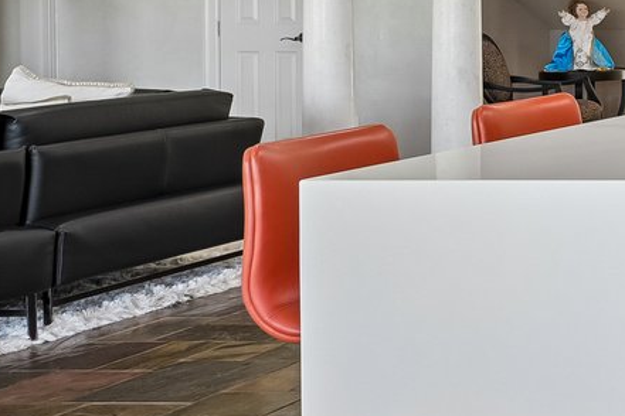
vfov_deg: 20.3
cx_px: 1254
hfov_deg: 18.9
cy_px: -2
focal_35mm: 65
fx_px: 1128
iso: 400
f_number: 8
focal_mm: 14
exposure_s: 1/10
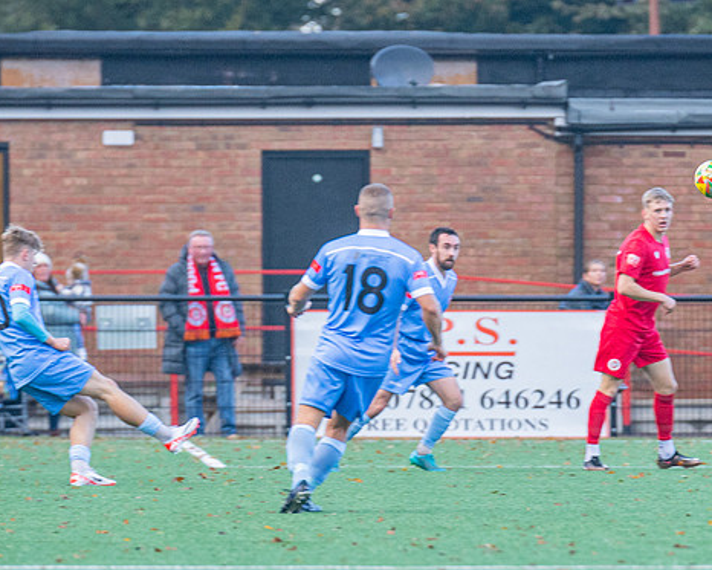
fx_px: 13869
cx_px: 391
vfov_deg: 2.4
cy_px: 328
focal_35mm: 658
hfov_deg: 2.9
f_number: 4
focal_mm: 300
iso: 2000
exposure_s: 1/1250
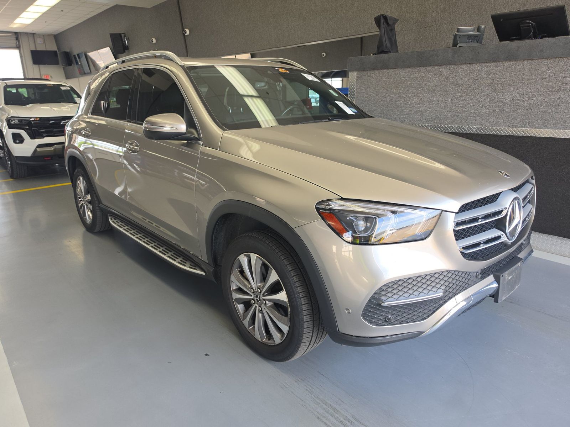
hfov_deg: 73.9
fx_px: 379
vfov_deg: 58.9
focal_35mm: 23
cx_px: 285
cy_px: 214
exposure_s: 1/119
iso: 19
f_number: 1.4
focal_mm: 6.5
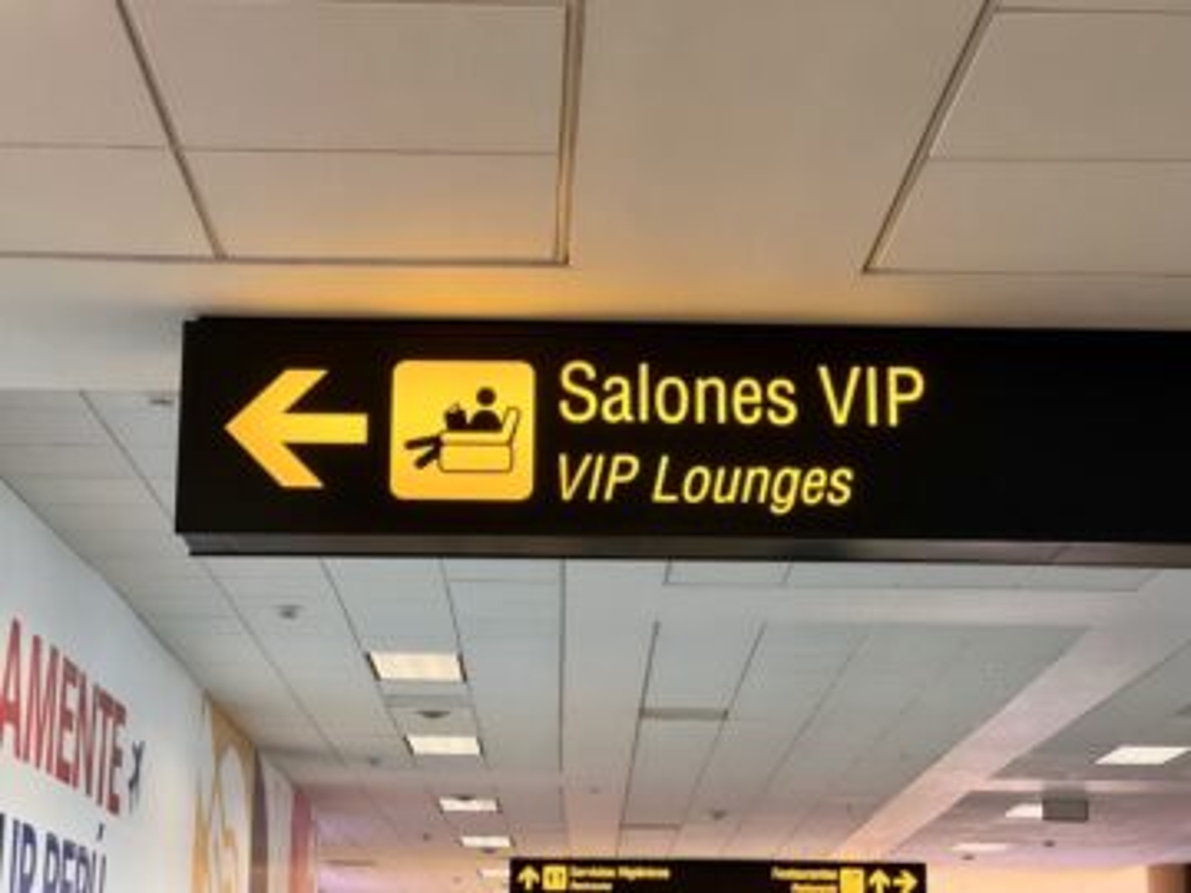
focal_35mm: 77
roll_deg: -0.6
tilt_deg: +12.8
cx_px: 596
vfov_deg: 19.1
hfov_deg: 25.3
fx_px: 2649
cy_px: 446
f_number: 2.8
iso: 400
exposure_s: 1/60
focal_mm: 9
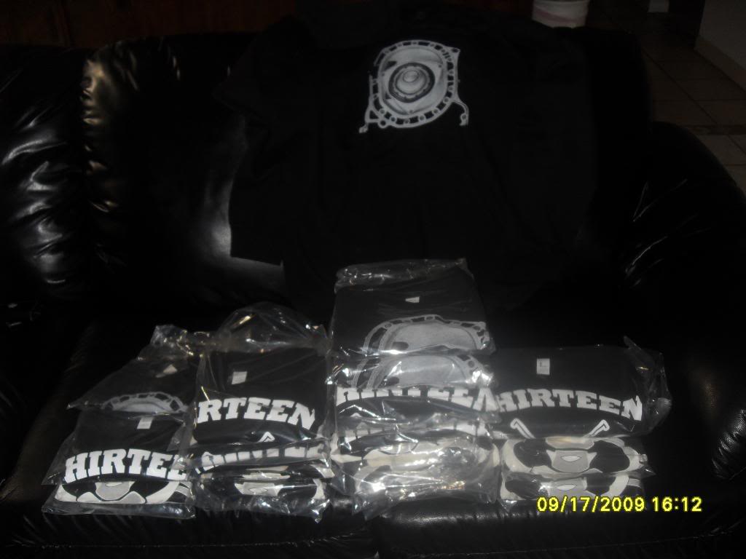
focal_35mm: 34
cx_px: 373
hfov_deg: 54.0
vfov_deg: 41.8
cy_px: 280
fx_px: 733
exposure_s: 1/45
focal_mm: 6.3
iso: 100
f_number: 2.8
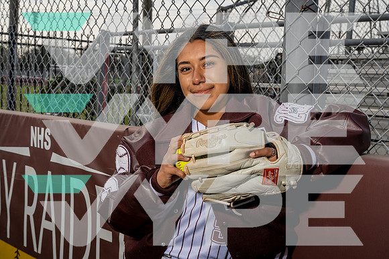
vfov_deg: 23.4
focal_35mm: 58
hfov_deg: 34.5
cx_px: 194
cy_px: 130
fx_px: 627
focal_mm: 58
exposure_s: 1/250
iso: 100
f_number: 10
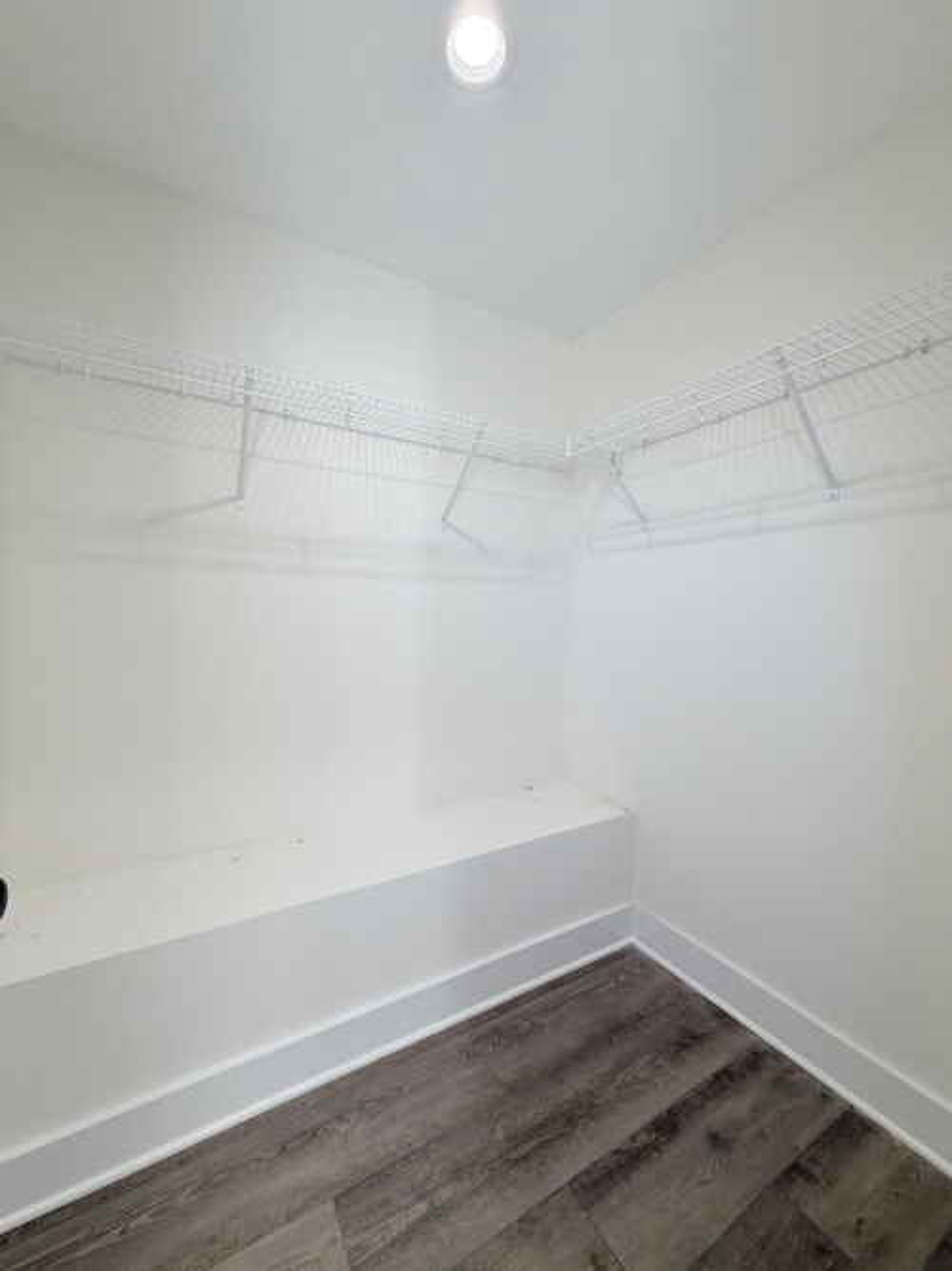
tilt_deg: -2.2
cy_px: 636
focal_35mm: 14
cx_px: 476
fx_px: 514
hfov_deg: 85.7
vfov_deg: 102.1
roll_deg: -0.4
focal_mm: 2.22
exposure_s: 1/120
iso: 125
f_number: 2.2
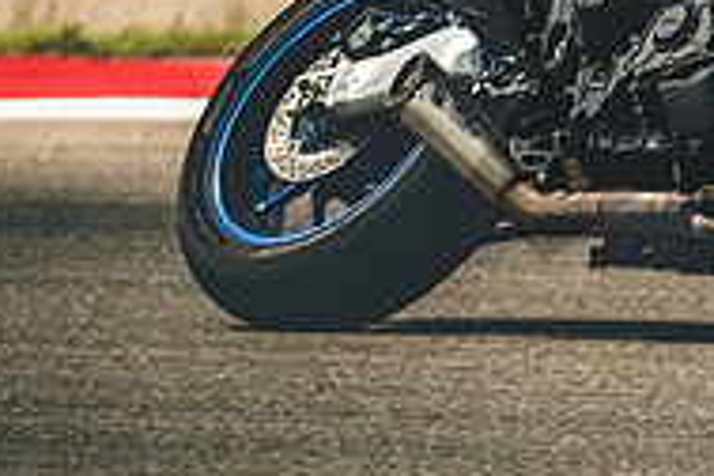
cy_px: -138
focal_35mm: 1239
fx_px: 24572
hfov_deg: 1.7
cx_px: 905
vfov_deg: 1.1
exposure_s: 1/2500
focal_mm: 252.1
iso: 800
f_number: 5
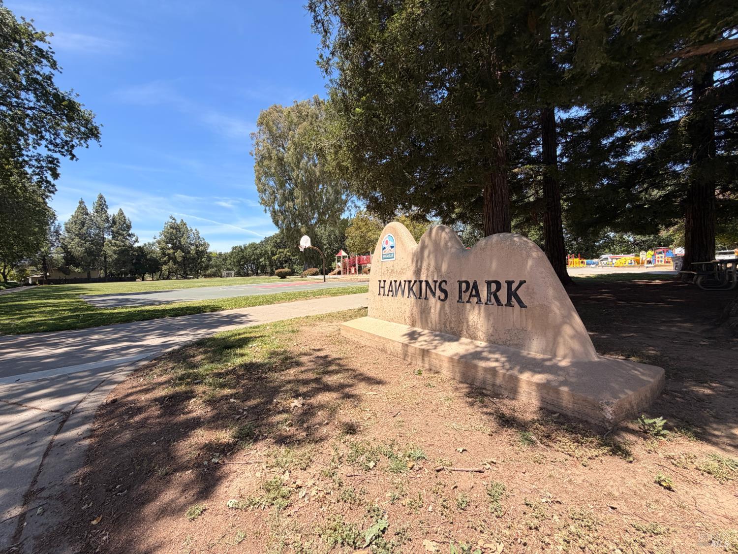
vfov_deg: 85.7
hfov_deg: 102.1
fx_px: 298
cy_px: 277
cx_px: 369
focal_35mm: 14
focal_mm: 2.22
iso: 40
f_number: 2.2
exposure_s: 1/770
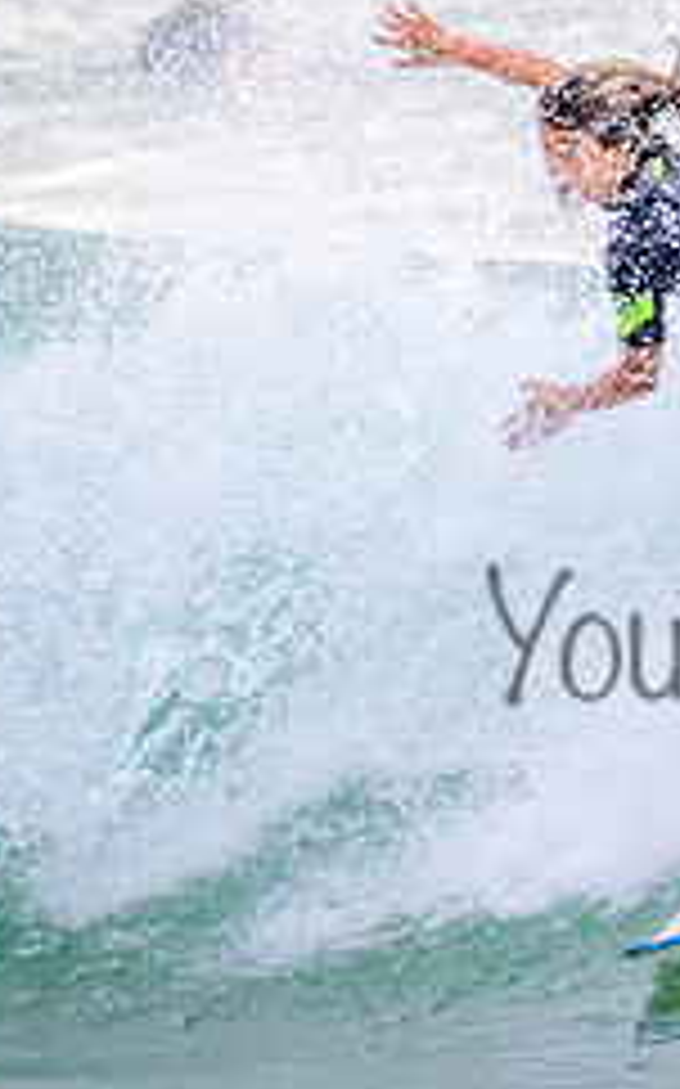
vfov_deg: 0.9
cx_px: 1180
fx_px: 68280
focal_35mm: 2300
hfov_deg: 0.6
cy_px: 443
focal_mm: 800
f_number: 11
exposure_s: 1/2000
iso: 3600
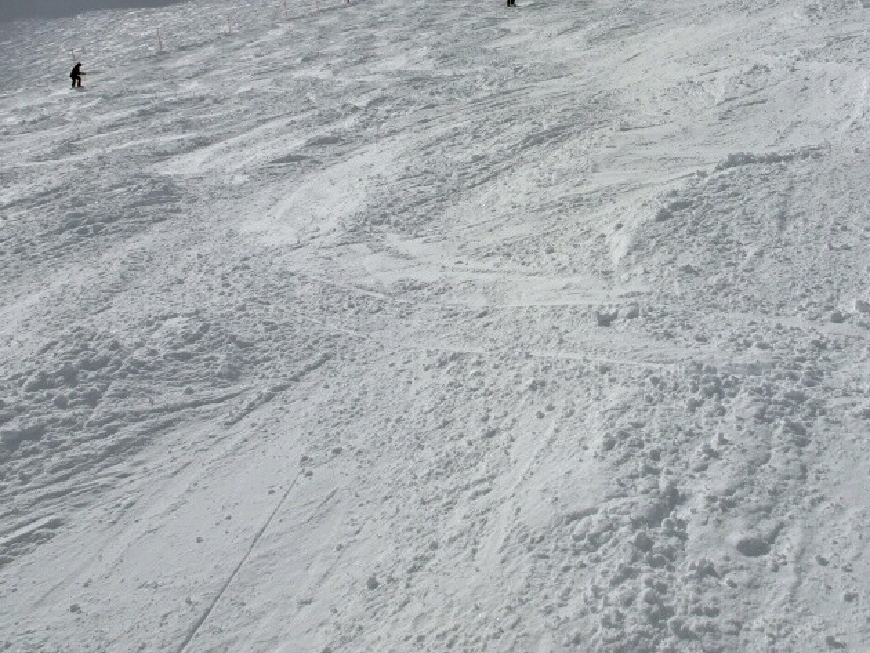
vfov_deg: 36.0
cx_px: 572
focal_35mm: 39
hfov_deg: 47.2
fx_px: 981
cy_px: 162
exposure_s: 1/2000
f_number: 6.3
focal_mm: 4.1
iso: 80
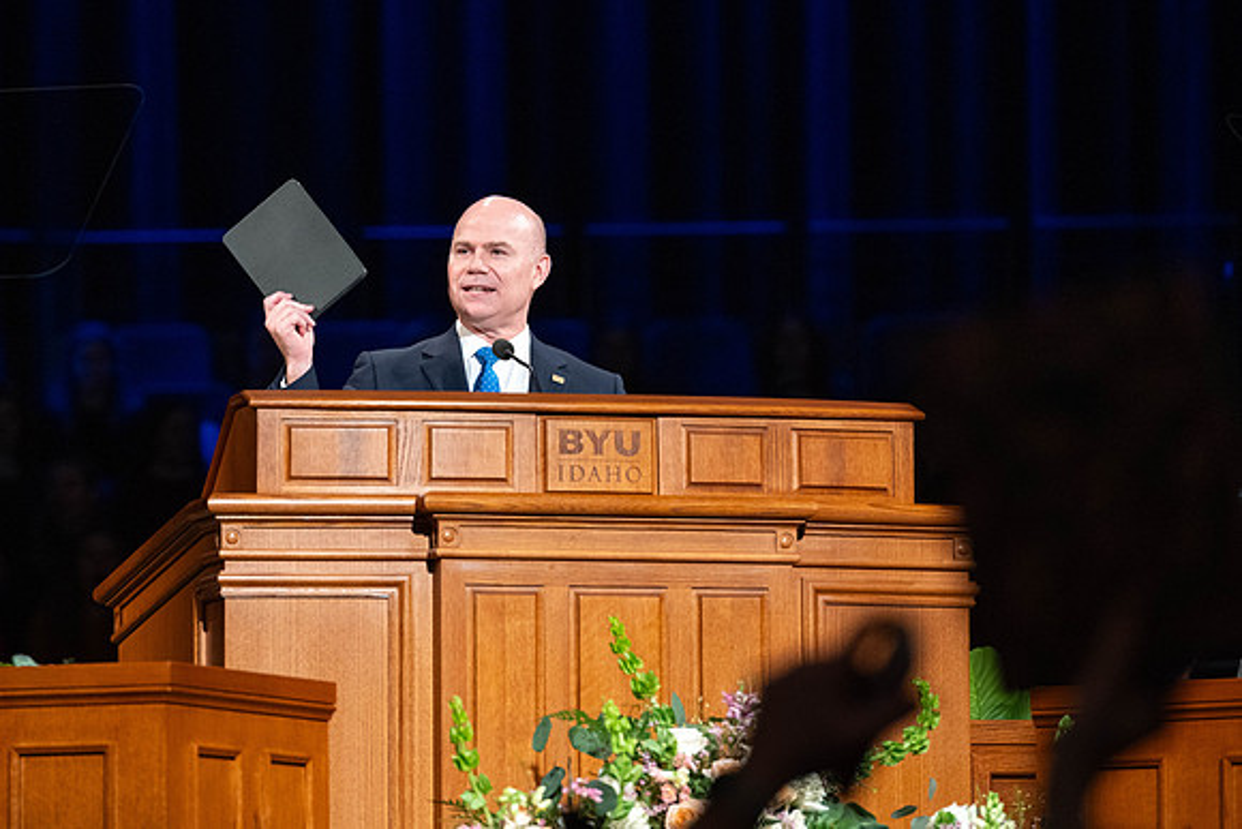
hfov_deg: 8.0
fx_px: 8883
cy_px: 308
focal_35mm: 257
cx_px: 514
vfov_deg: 5.3
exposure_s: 1/250
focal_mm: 200
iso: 2500
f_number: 3.5
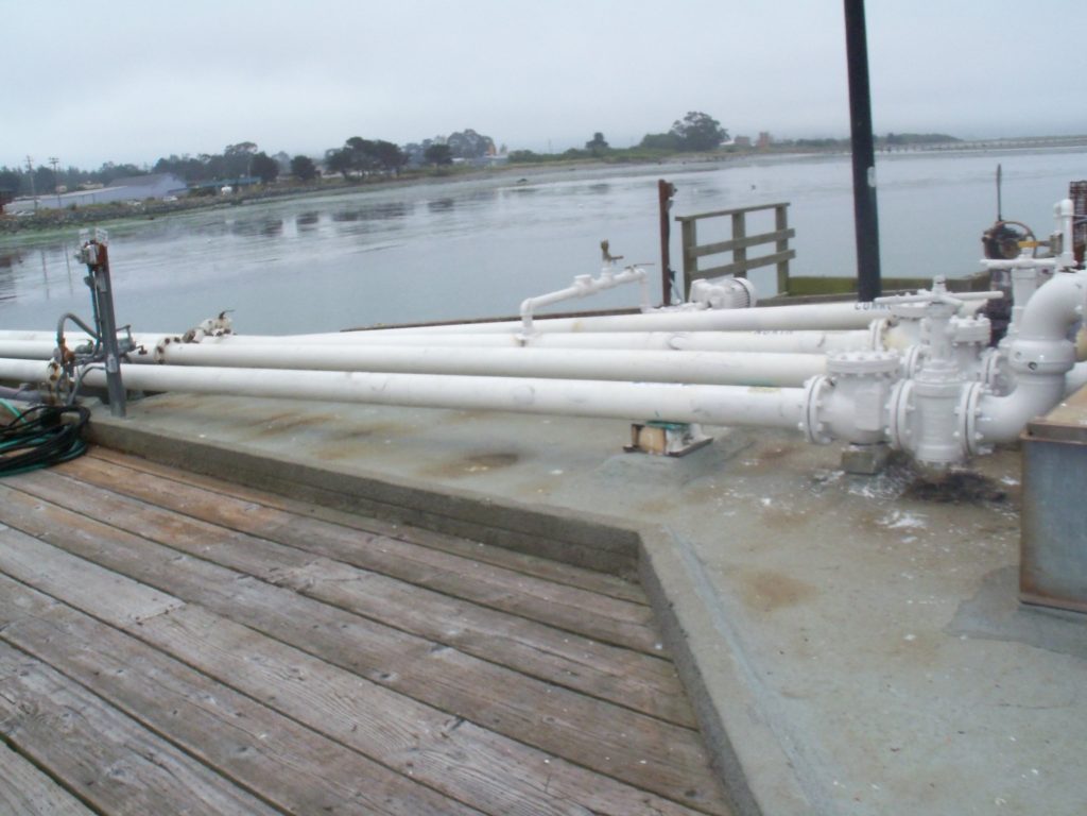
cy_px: 408
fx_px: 1099
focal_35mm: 35
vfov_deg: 40.7
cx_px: 544
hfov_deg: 52.6
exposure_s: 1/1250
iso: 200
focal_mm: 6.3
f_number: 5.5
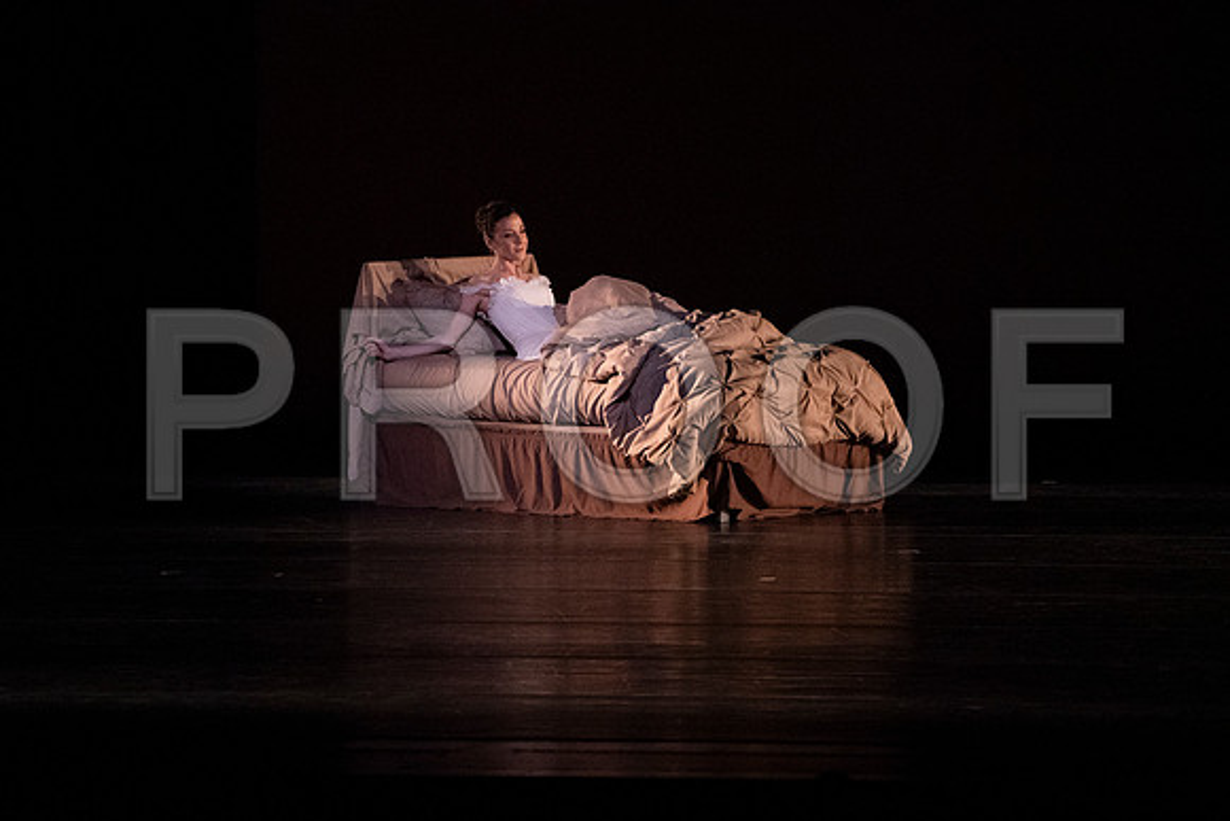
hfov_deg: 6.5
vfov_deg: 4.3
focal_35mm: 318
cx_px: 615
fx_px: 10867
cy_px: 410
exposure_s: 1/400
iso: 20000
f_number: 5.6
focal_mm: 318
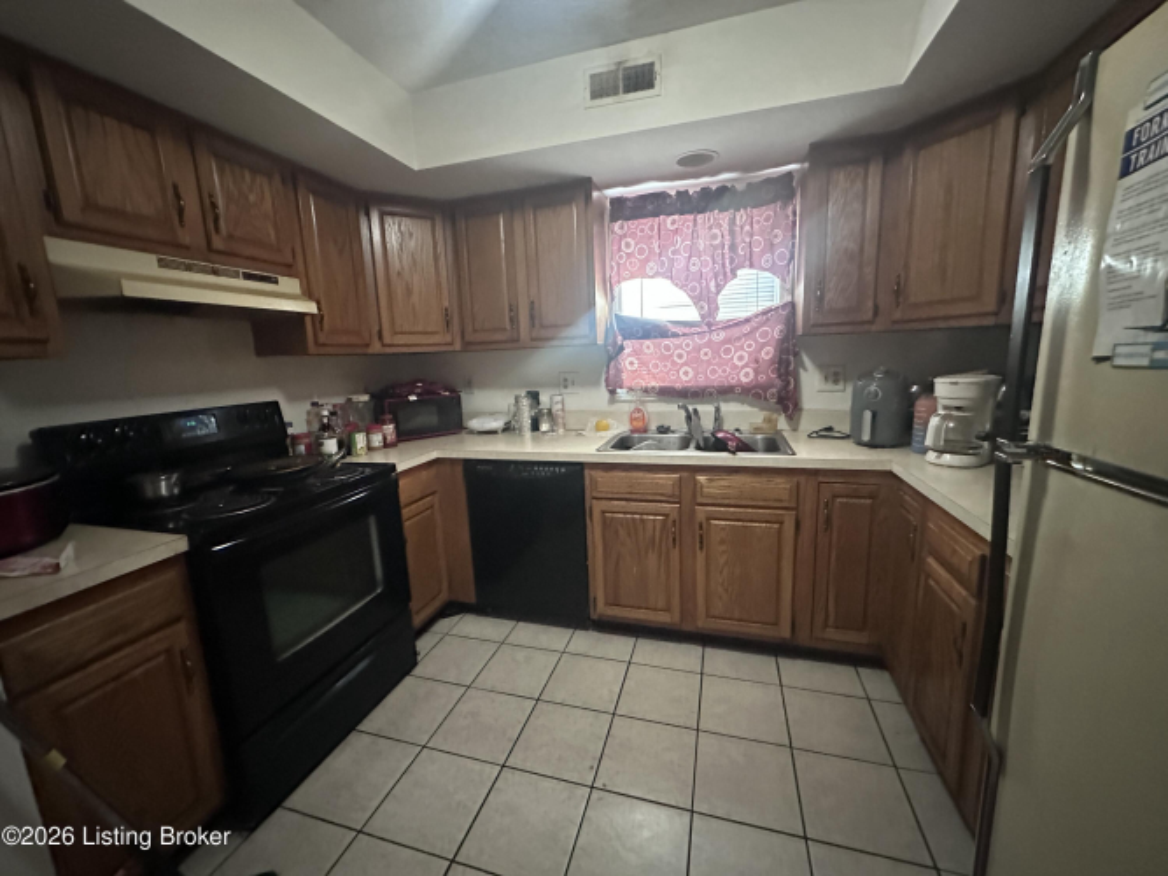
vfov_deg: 85.7
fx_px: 472
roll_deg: +1.8
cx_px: 584
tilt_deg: -9.7
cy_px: 438
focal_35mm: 14
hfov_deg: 102.1
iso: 1250
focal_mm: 2.22
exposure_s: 1/60
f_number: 2.2
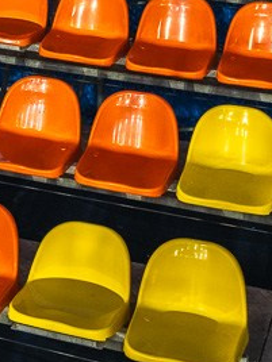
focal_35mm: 110
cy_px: -137
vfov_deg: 16.7
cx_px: -9
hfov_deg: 13.3
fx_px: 1152
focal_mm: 24
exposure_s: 1/320
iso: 640
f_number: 2.8
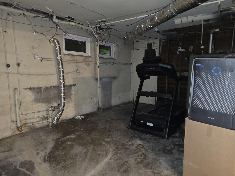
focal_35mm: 23
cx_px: 118
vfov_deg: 58.9
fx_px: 156
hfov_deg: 73.9
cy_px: 88
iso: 500
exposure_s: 1/12
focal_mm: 6.3
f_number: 1.7
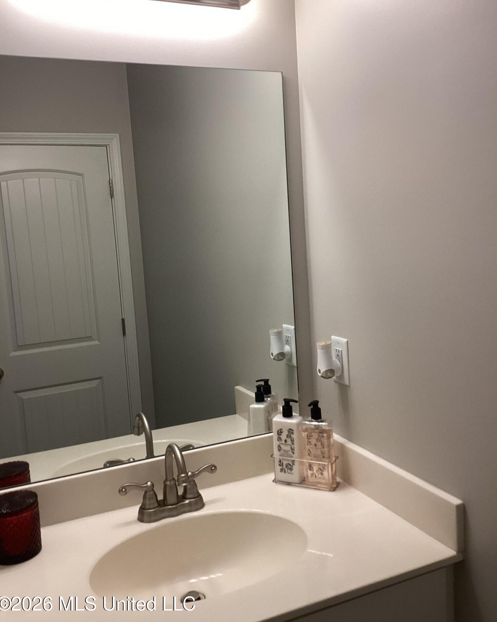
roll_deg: +2.8
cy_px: 296
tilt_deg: -6.3
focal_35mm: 33
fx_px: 607
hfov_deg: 44.5
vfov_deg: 54.2
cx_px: 249
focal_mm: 3.3
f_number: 2.4
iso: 80
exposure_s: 1/60
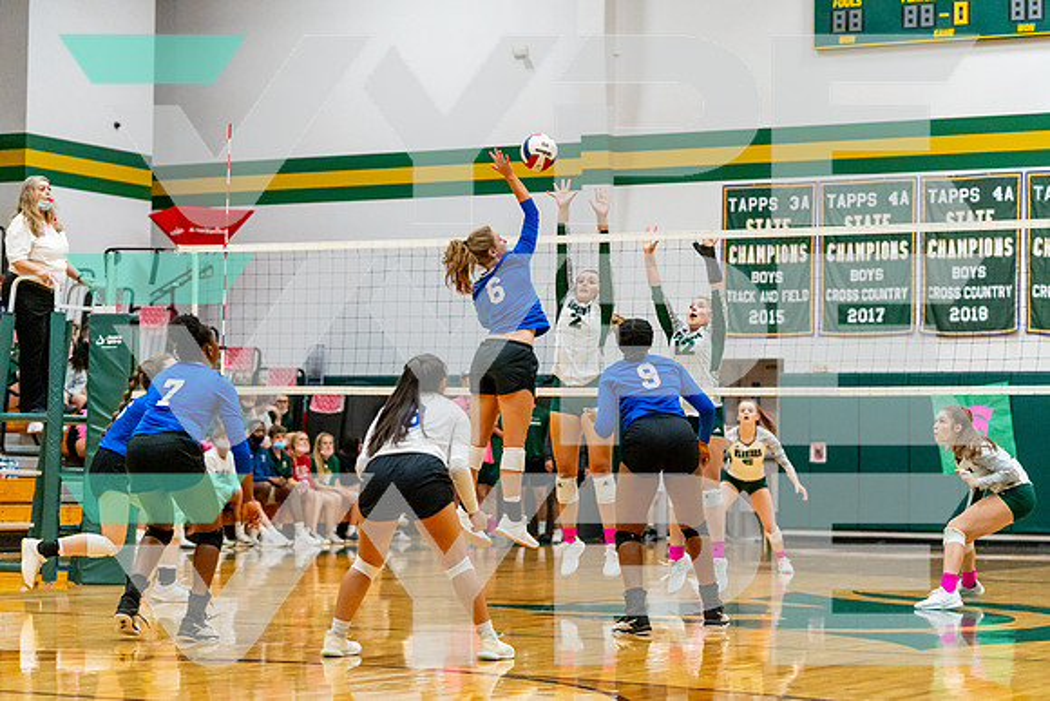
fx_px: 2509
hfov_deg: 23.6
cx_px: 525
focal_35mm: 86
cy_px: 350
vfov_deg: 15.9
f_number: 2.8
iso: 2500
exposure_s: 1/2500
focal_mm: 86
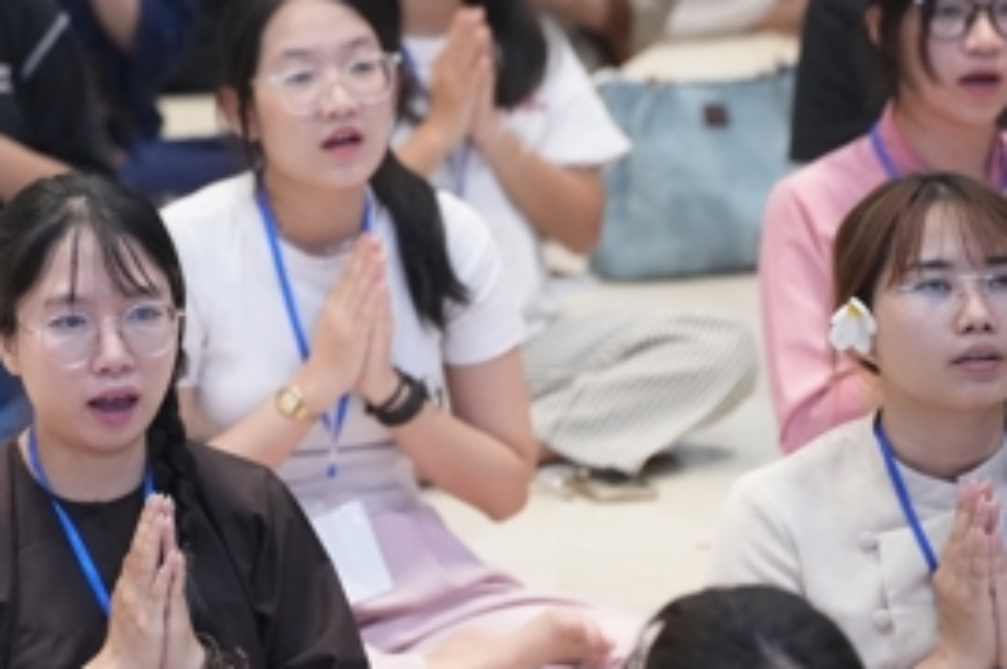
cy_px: 310
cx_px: -33
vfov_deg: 3.8
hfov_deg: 5.7
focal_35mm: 360
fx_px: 10058
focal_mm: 150
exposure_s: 1/250
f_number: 4
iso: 6400
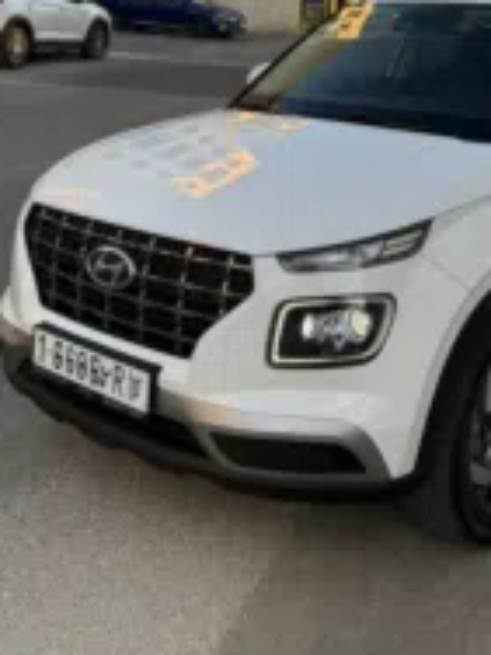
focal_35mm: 51
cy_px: 7
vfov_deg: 34.3
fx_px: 965
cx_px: 387
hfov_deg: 28.0
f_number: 1.78
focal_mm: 6.76
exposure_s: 1/450
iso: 100
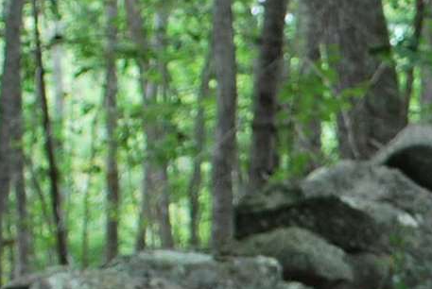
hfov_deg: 8.9
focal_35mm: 222
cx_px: 722
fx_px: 2667
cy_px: 365
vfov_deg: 6.2
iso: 200
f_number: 4
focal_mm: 22
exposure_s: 1/60
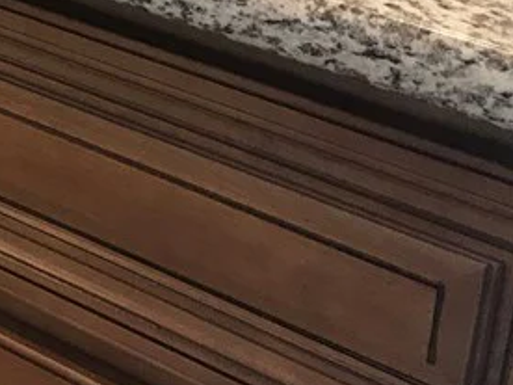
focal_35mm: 104
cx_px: -435
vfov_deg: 13.1
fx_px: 1541
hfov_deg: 15.8
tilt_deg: -17.0
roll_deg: +1.2
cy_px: -272
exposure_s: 1/24
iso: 32
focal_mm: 3.99
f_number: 1.8
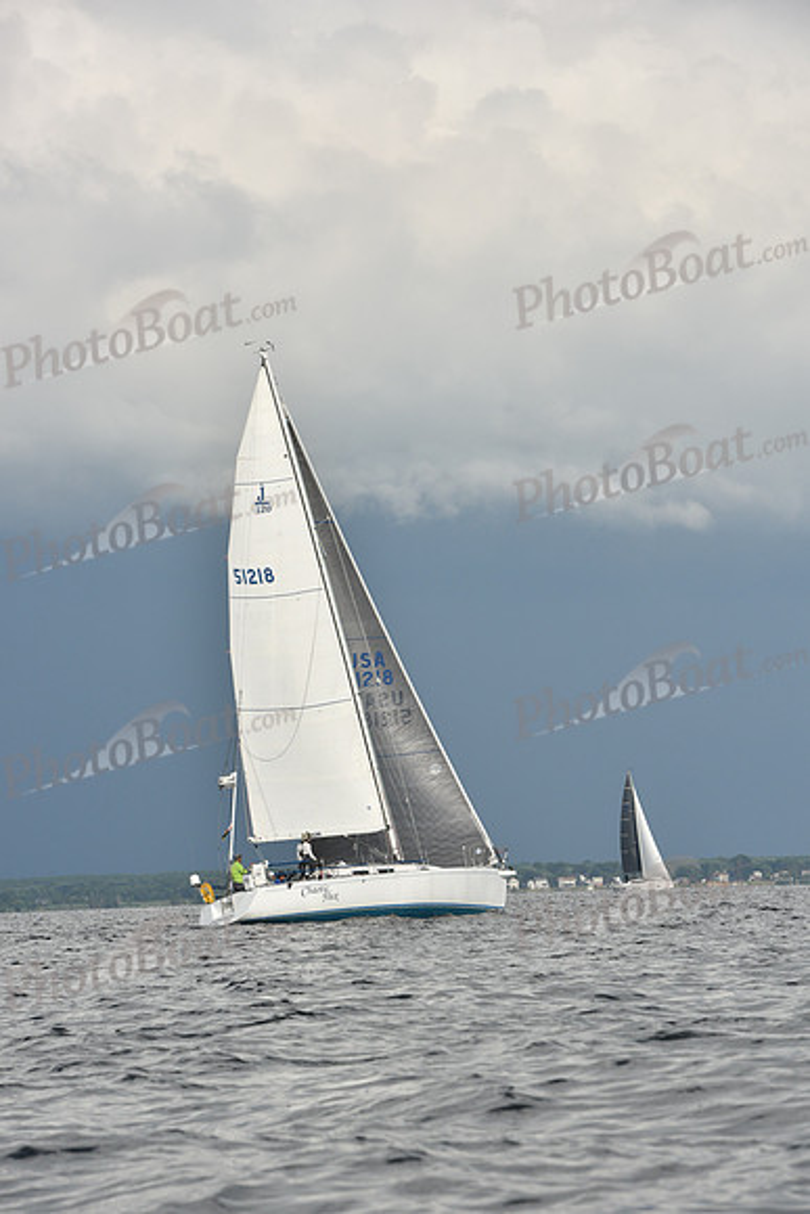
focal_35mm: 150
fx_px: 5059
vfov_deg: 13.7
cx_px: 405
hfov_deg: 9.2
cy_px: 607
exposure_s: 1/1250
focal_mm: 150
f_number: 10
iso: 250
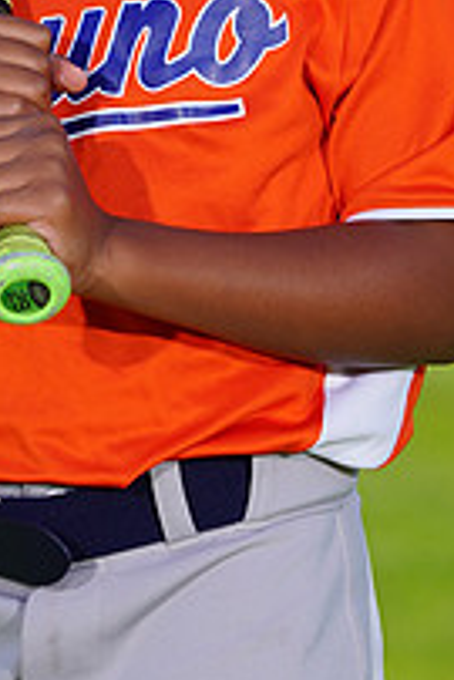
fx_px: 12595
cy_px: -158
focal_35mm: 667
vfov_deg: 3.1
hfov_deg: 2.1
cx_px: 69
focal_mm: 232
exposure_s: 1/250
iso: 100
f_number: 8
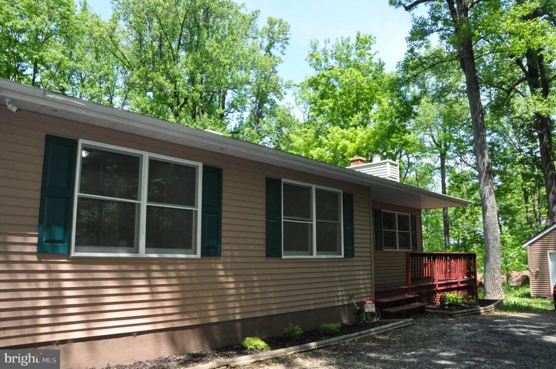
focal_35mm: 27
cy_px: 184
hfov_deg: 67.4
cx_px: 278
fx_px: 416
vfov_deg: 47.8
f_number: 16
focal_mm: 18
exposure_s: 1/200
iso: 1600
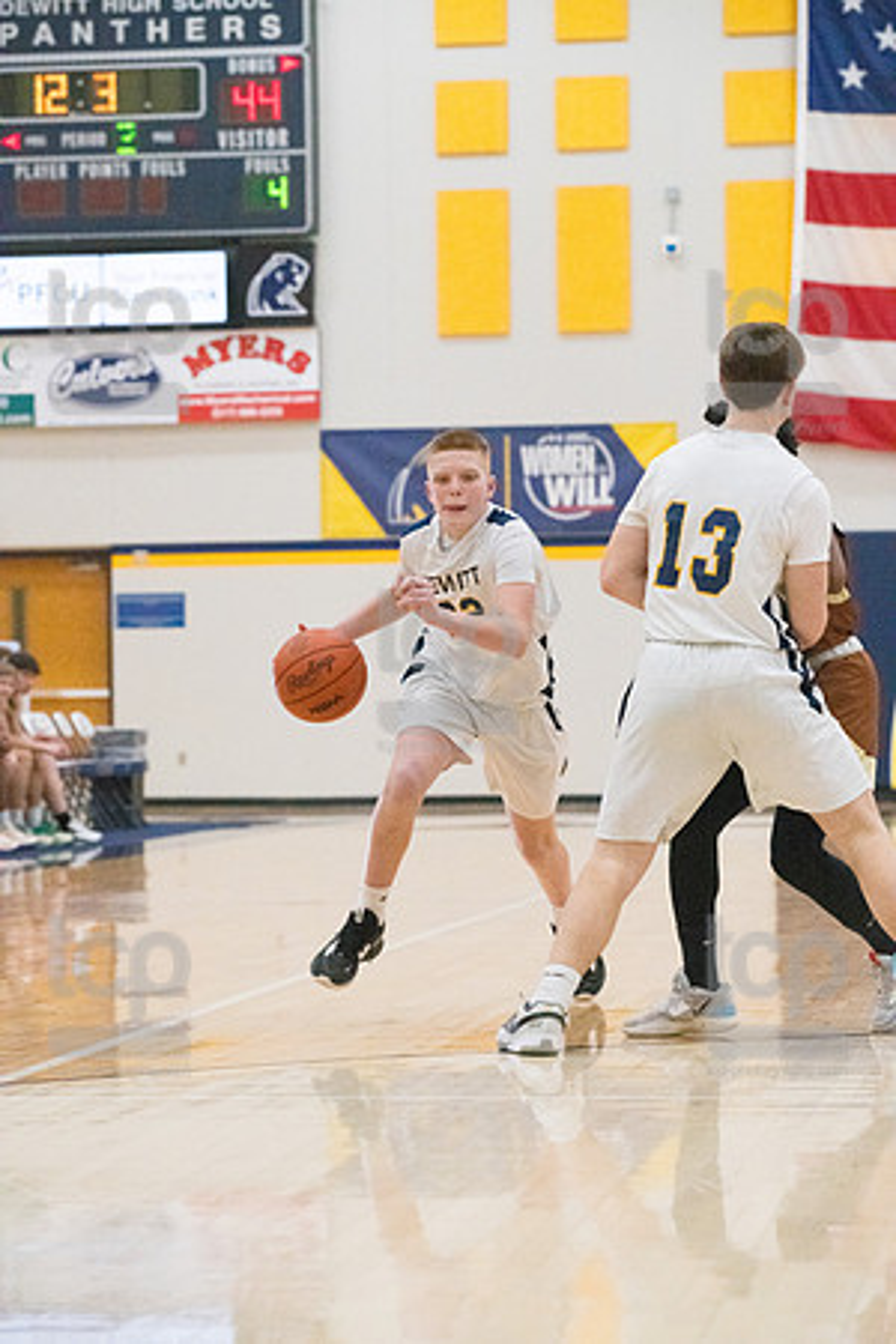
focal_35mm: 120
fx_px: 4480
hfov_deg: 11.4
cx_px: 448
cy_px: 672
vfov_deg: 17.1
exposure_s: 1/1600
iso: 10000
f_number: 4.5
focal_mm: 120
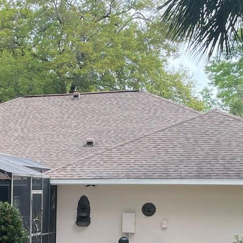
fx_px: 683
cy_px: 224
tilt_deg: -3.8
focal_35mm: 86
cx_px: -44
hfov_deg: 19.1
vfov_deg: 19.8
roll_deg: -0.8
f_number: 1.6
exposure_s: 1/511
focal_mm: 4.2
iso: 32
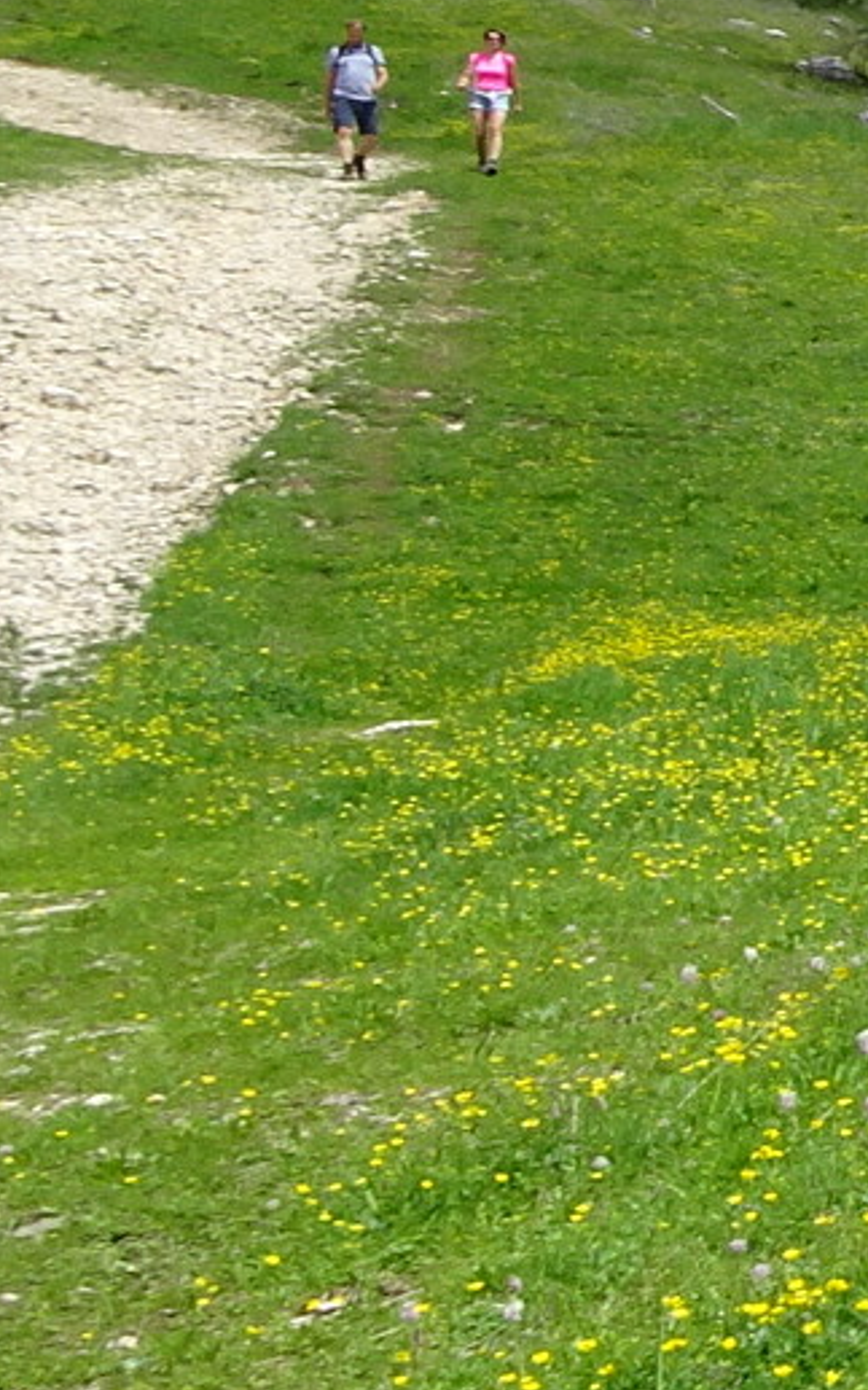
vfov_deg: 17.5
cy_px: 226
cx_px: 2806
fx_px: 4467
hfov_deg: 8.7
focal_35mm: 118
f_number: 3.5
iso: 80
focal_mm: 4.1
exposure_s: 1/800
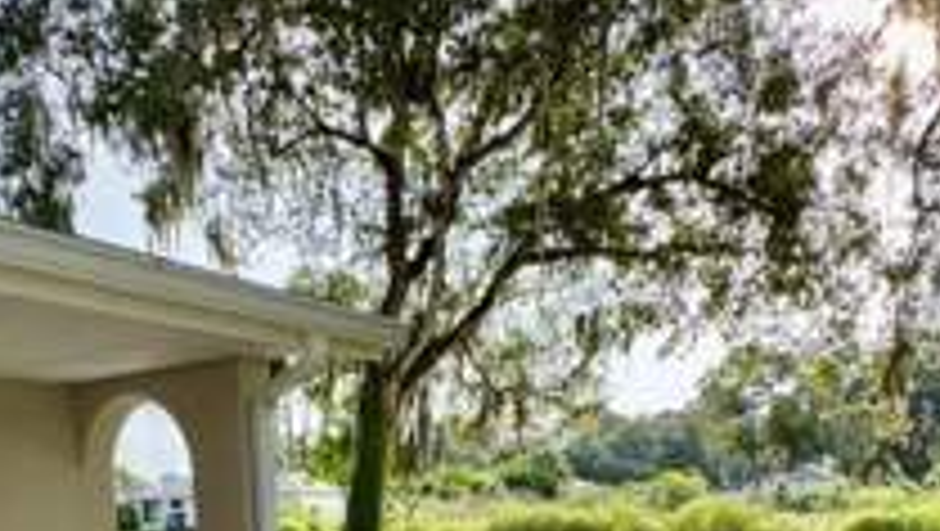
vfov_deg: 27.3
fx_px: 873
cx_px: 382
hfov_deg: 56.2
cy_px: 718
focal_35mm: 35
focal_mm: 2.22
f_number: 2.2
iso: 40
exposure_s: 1/356
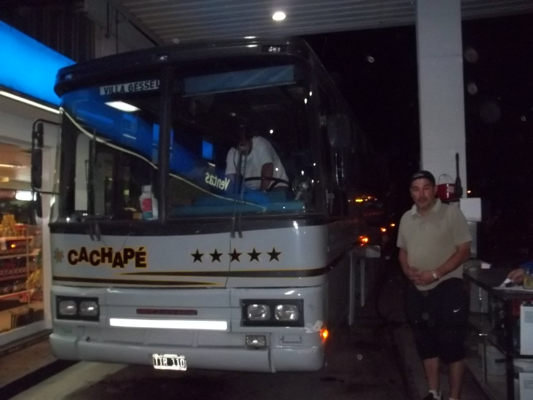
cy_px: 200
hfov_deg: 55.4
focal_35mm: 33
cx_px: 266
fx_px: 508
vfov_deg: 42.9
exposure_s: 1/30
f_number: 3.3
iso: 400
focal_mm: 5.9
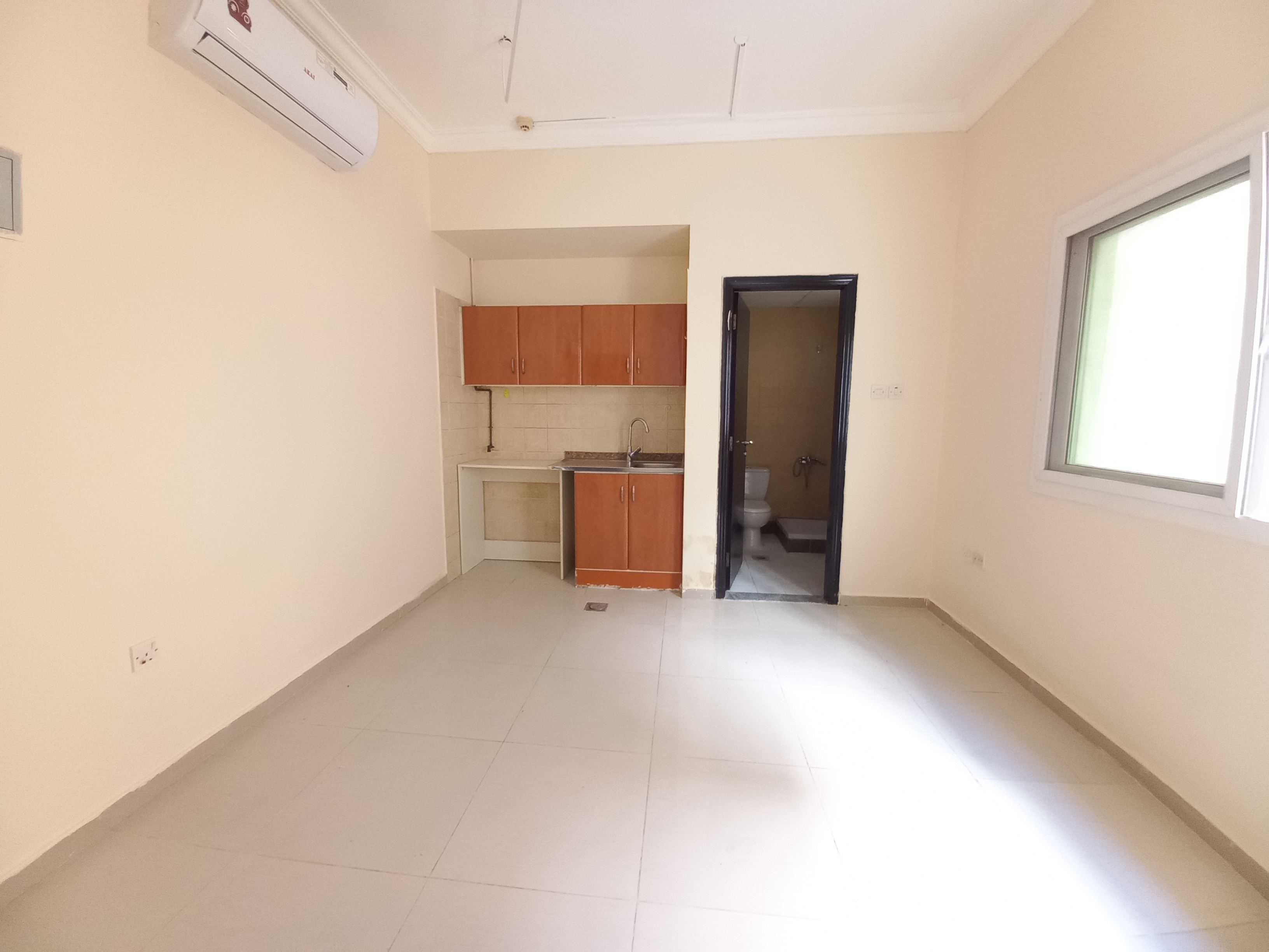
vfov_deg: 89.9
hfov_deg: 106.2
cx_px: 634
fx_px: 477
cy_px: 476
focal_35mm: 13
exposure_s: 1/25
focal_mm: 1.42
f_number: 2.2
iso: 200
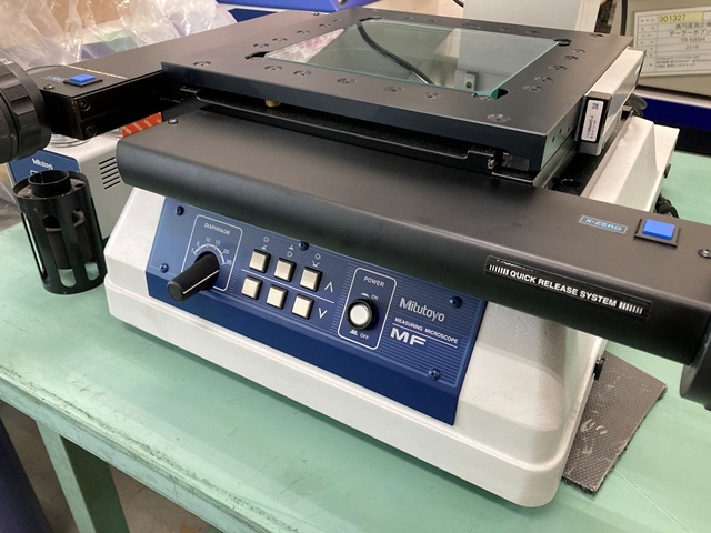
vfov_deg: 49.7
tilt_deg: -31.9
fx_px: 575
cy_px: 266
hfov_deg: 63.4
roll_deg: +0.2
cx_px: 356
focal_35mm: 28
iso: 160
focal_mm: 3.99
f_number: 1.8
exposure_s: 1/60
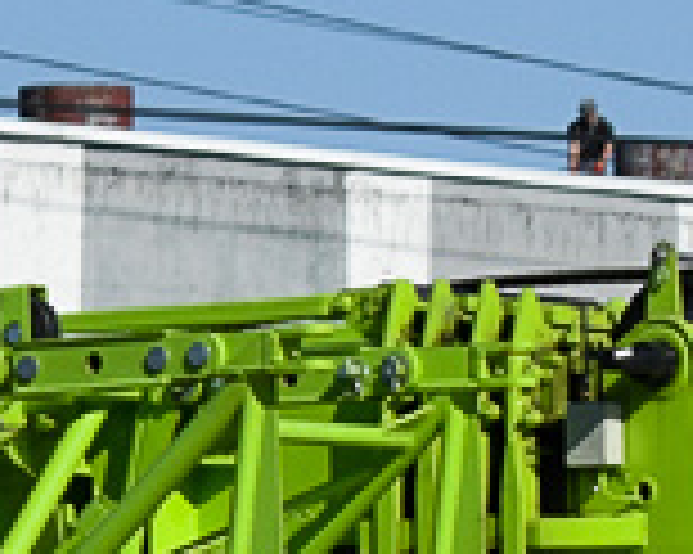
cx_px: -1386
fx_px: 12394
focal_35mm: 605
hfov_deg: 3.1
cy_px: 860
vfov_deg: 2.6
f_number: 7.1
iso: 200
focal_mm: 55
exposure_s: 1/1250
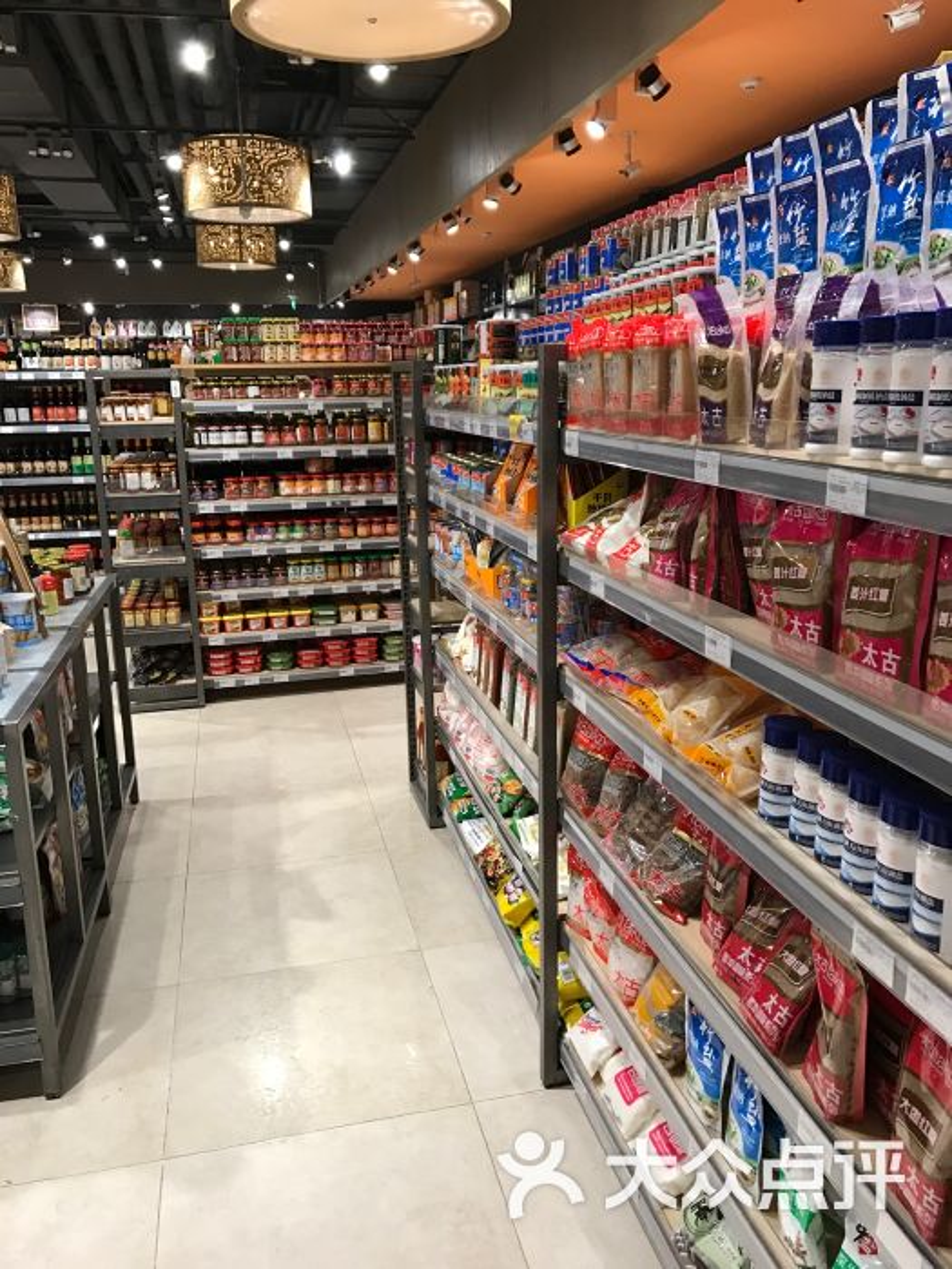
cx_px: 476
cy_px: 634
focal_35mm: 28
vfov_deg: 63.4
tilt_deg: -13.2
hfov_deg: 49.7
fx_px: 1027
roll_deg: +1.9
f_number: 1.8
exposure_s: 1/33
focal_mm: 3.99
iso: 40
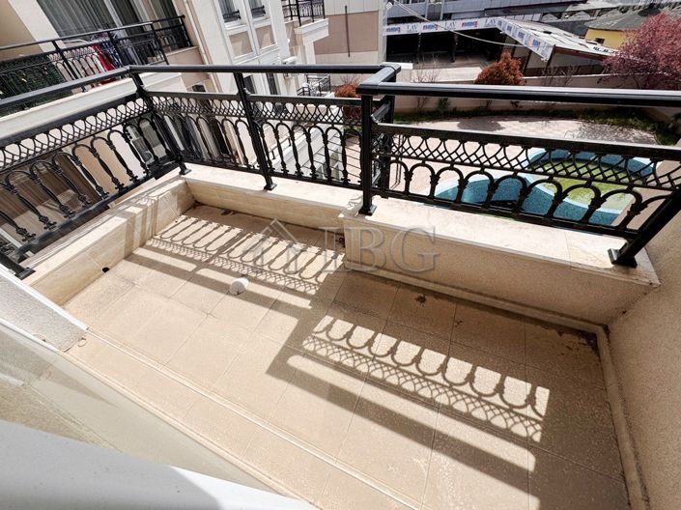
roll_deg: +6.3
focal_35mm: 14
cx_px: 340
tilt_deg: -43.4
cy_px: 255
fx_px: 275
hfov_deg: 102.1
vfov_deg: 85.6
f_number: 2.2
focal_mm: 2.22
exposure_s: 1/2028
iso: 50
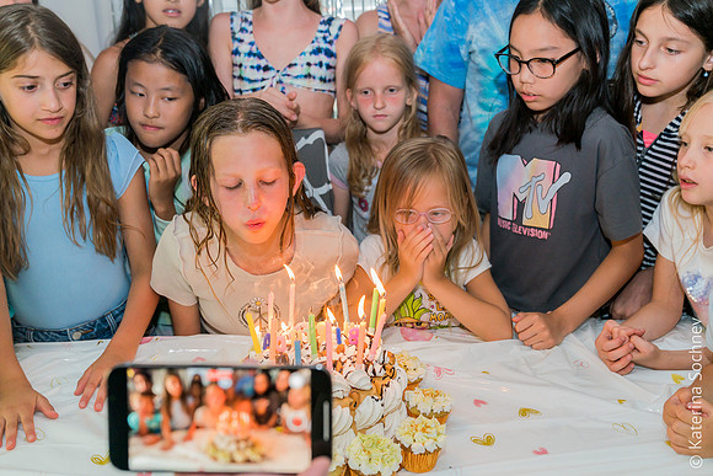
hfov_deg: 50.7
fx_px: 753
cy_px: 238
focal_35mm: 38
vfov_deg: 35.1
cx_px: 356
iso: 5000
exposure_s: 1/250
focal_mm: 38
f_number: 4.5
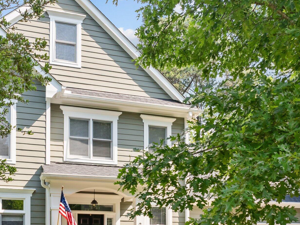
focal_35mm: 40
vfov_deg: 35.0
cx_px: 117
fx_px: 346
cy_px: 175
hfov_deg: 46.5
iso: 370
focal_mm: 12.29
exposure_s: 1/1250
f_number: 2.8
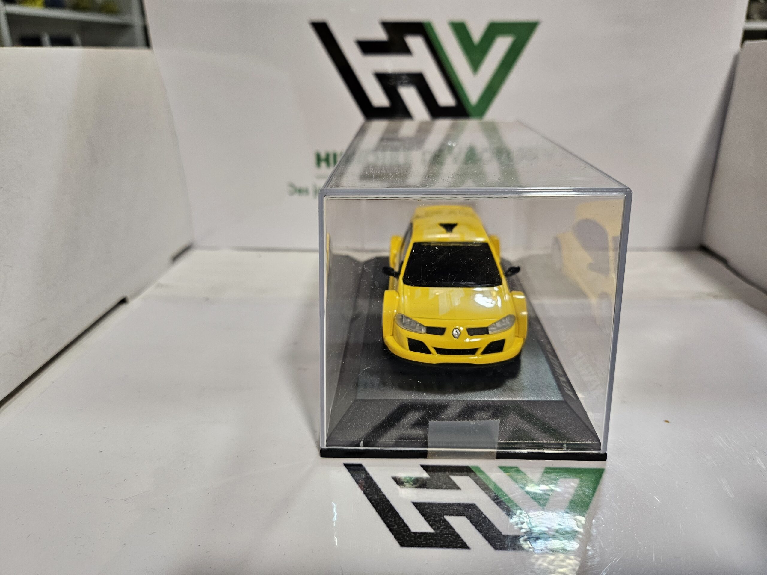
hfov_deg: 71.6
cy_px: 288
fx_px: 532
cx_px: 384
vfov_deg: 56.8
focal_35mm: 24
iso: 160
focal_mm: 5
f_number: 1.8
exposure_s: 1/100
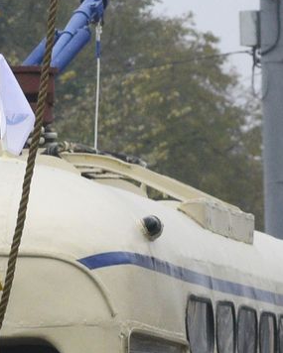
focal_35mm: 682
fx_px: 7137
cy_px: 362
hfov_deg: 2.3
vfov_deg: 2.8
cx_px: -341
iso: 1000
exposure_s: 1/400
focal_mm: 80
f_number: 8
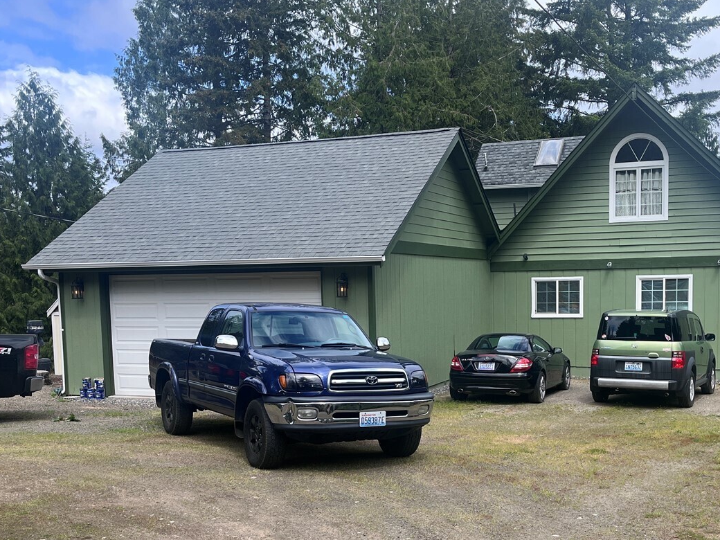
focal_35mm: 40
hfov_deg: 46.3
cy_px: 352
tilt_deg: -5.4
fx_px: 832
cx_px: 458
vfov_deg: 35.7
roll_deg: +1.4
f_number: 1.6
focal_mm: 5.1
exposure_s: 1/1695
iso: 50
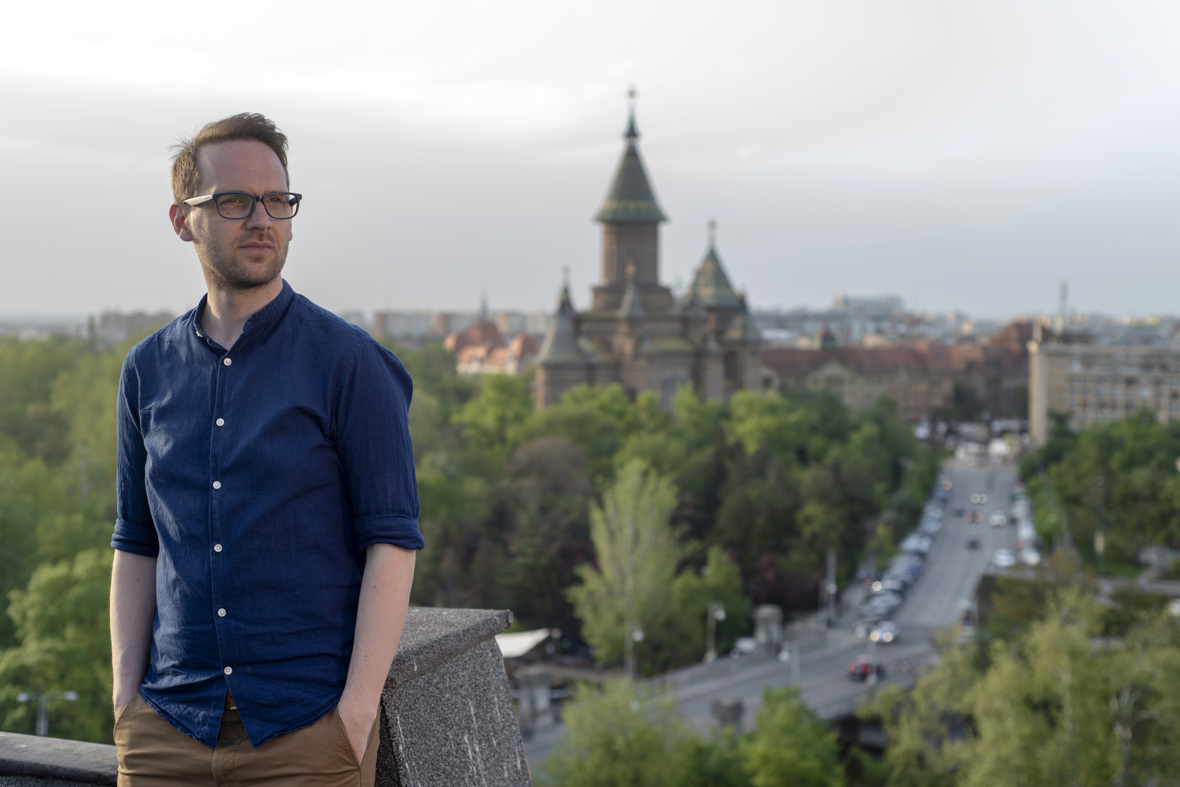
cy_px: 394
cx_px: 590
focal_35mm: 50
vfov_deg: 27.0
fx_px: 1639
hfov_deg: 39.6
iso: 50
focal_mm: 50
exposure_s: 1/125
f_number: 4.5
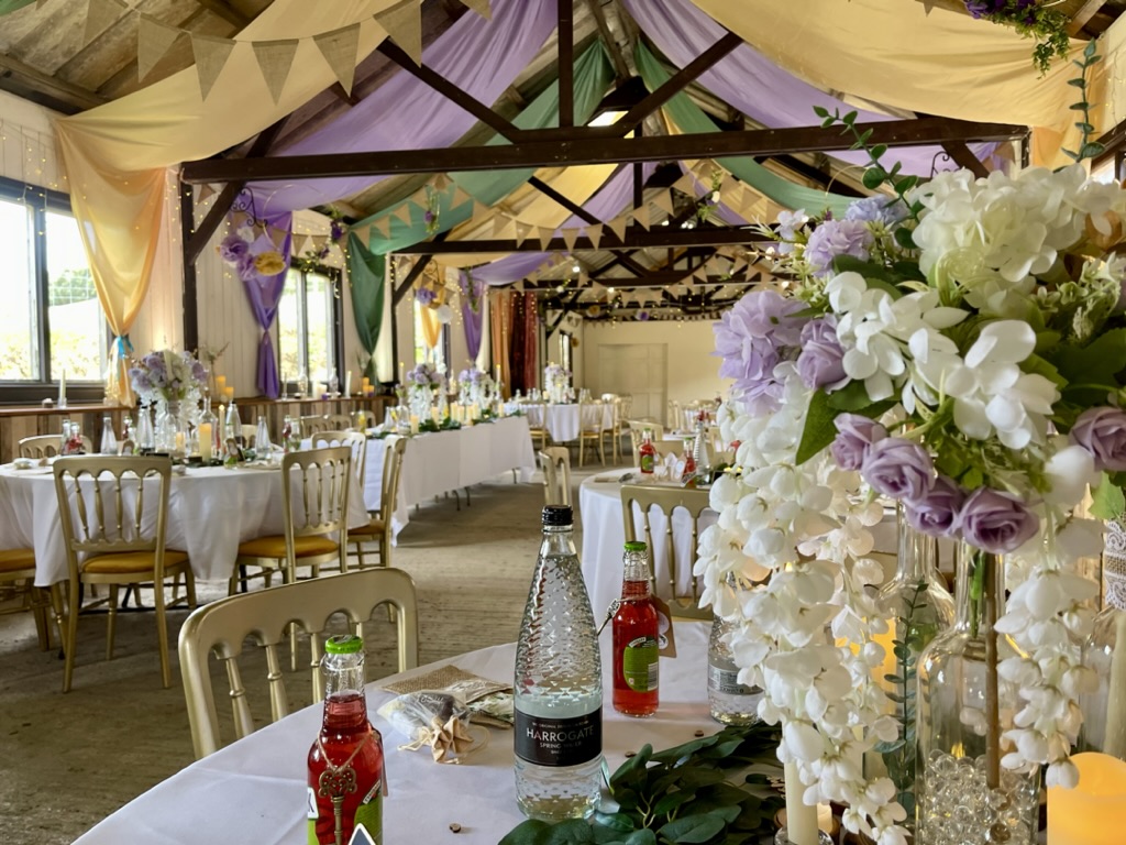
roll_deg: +0.4
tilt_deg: -3.4
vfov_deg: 53.1
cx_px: 563
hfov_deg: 67.3
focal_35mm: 26
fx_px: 846
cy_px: 422
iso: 125
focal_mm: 5.1
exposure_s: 1/121
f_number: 1.6
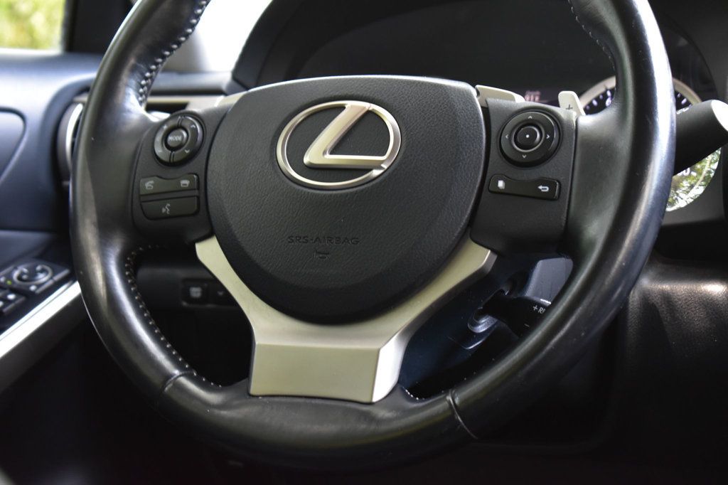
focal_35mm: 82
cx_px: 364
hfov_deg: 24.6
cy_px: 242
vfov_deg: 16.5
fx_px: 1668
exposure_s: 1/15
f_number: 6.3
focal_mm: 55
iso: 1250
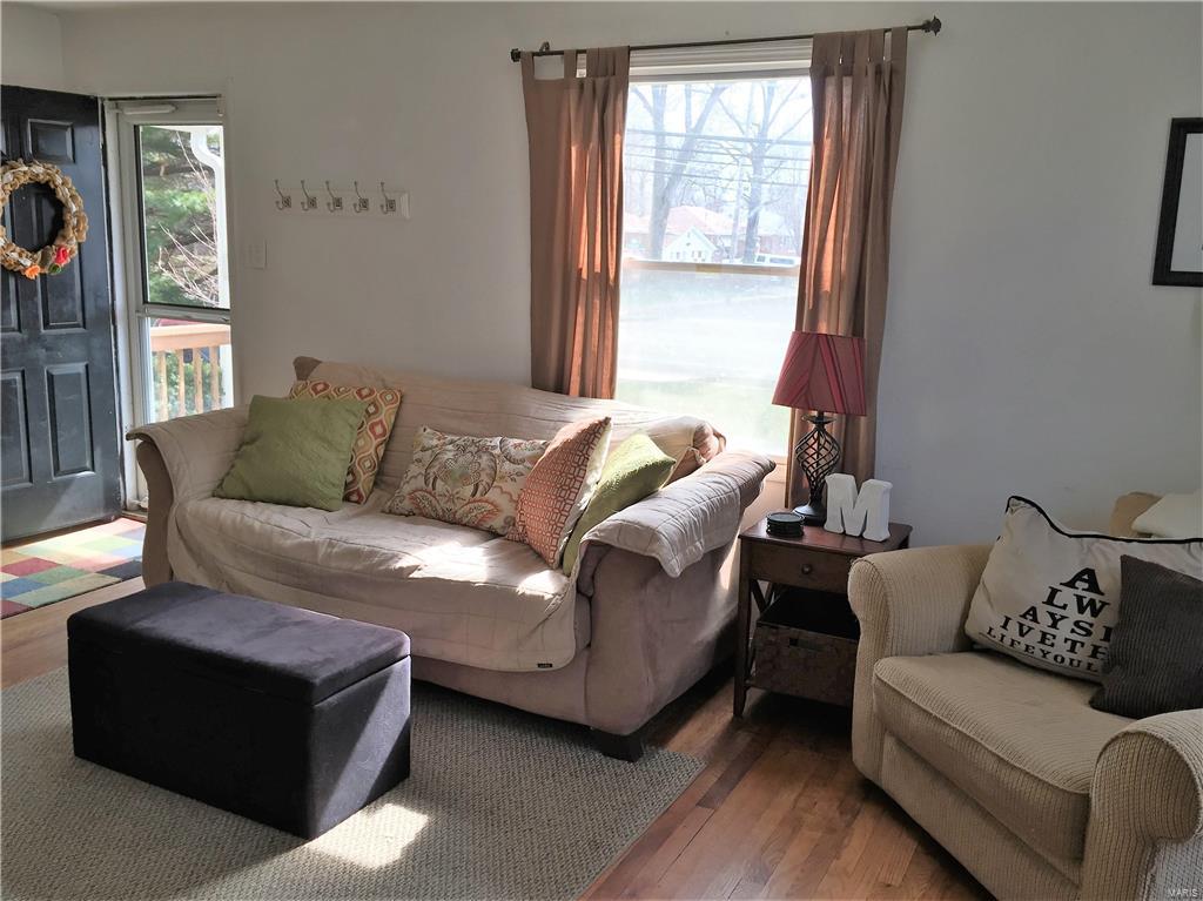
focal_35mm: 29
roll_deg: +1.4
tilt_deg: -11.1
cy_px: 450
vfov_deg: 48.2
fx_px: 1007
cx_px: 602
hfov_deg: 61.7
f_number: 2.2
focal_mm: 4.15
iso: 32
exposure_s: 1/120
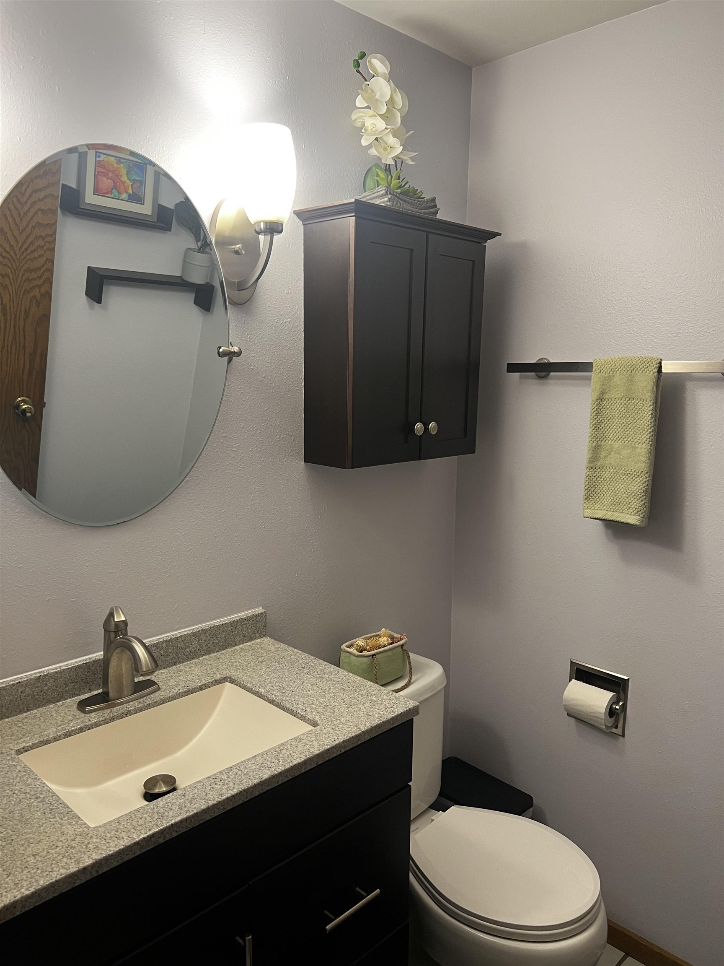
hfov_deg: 53.1
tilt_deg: -9.6
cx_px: 362
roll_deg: -1.0
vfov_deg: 67.3
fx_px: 725
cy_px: 483
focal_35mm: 26
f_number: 1.5
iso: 125
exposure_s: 1/60
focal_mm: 5.7
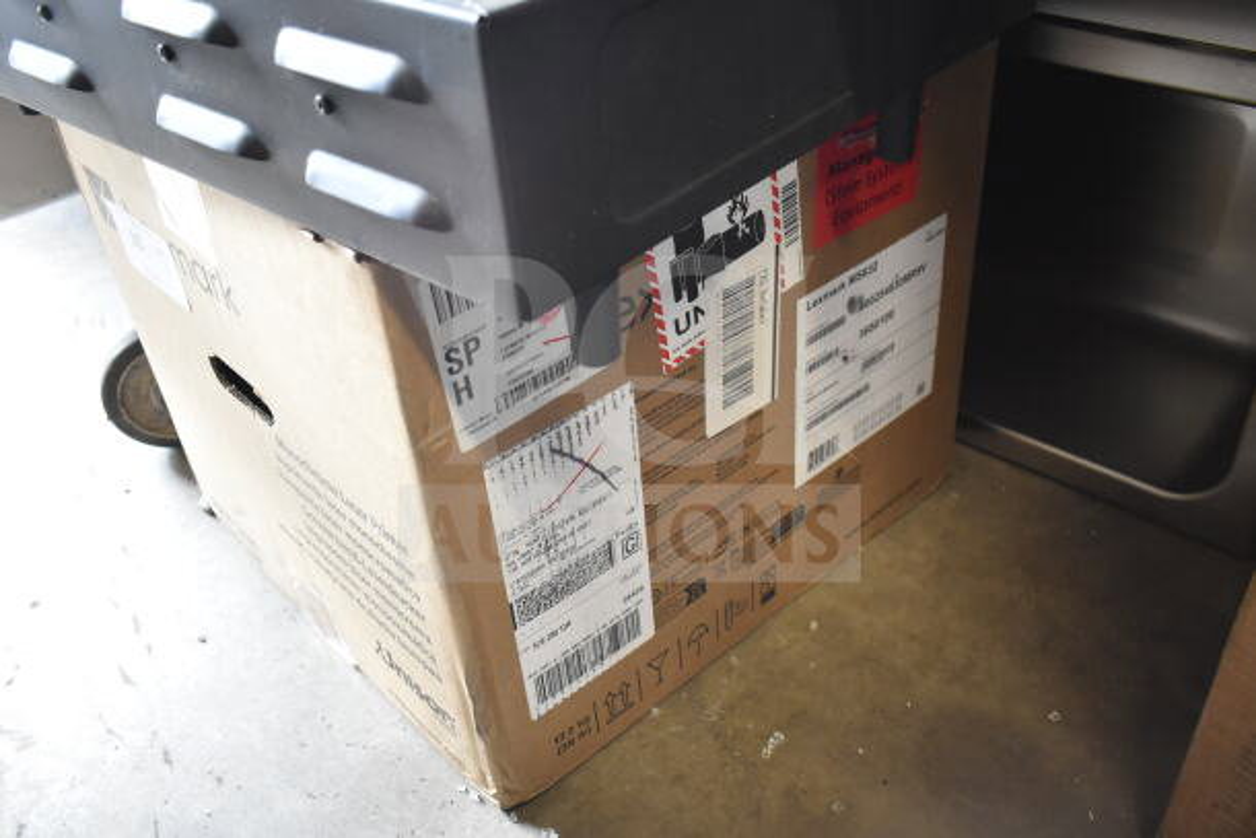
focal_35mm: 33
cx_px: 628
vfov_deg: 40.0
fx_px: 1152
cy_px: 419
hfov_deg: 57.2
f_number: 3.8
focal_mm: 22
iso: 1600
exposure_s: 1/60
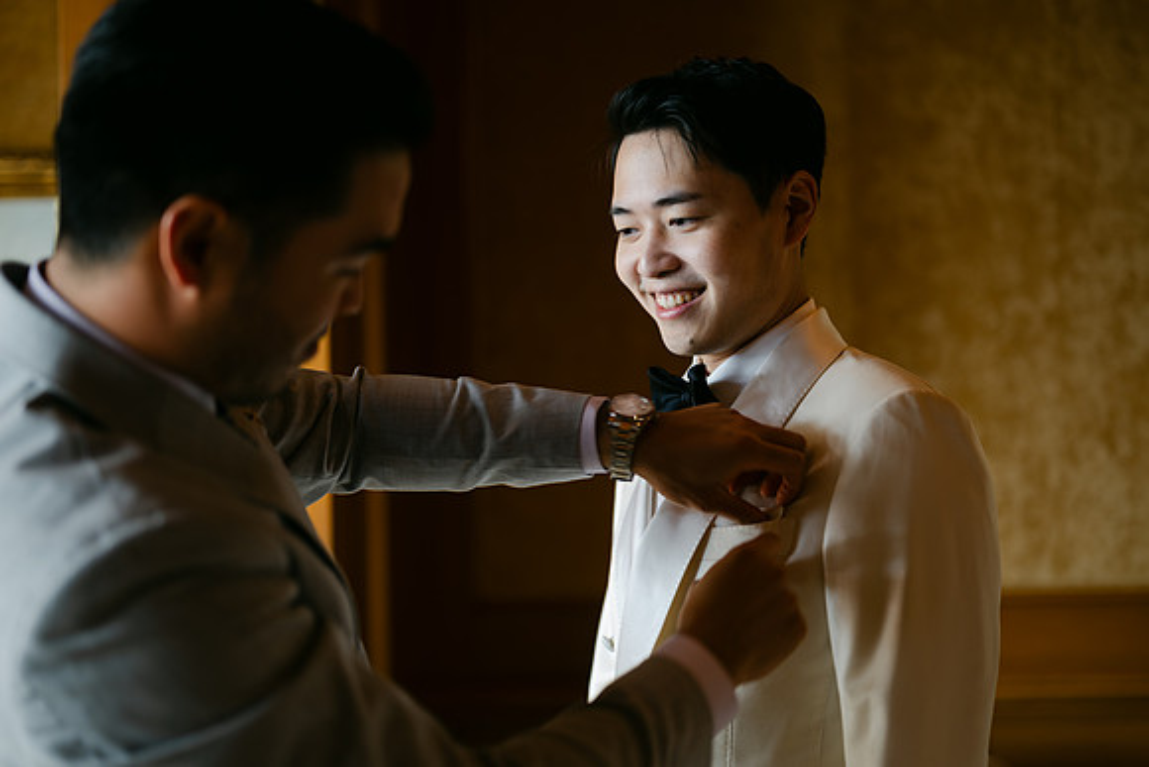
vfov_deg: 26.6
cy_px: 384
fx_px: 1619
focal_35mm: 51
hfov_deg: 39.1
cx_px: 574
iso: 64
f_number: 1.8
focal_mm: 50
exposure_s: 1/25
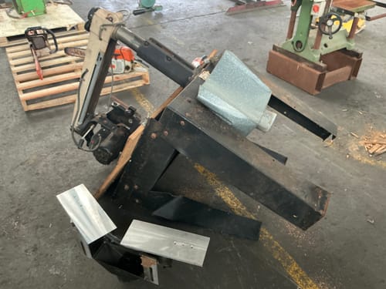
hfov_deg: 63.4
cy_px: 144
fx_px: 312
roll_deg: -0.2
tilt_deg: -38.4
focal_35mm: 28
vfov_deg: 49.7
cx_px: 193
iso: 200
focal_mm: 3
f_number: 1.8
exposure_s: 1/60
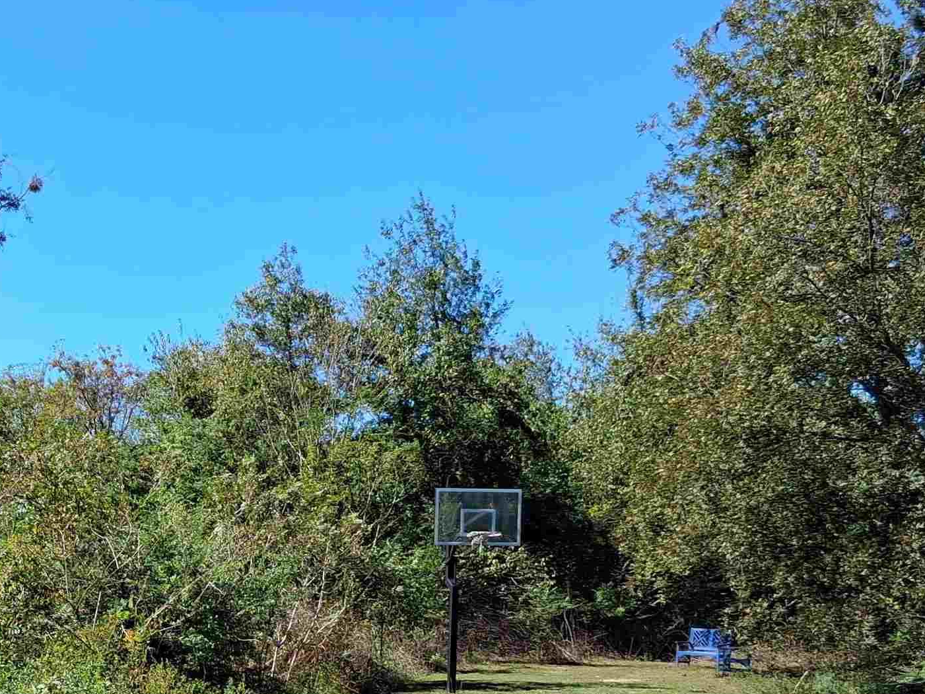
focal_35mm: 57
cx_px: 203
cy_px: 651
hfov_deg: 32.9
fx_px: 1523
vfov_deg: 24.8
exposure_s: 1/325
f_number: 1.8
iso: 25
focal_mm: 3.98
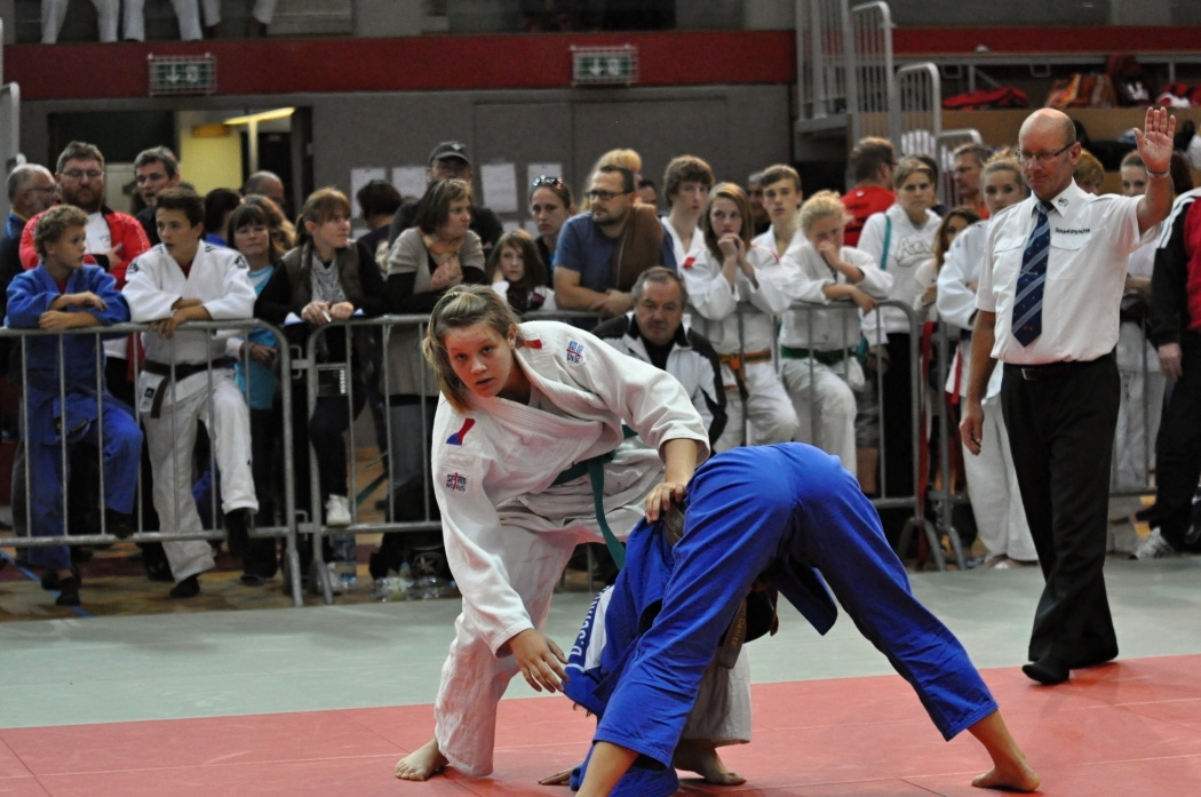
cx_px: 600
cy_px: 398
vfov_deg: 13.0
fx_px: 3498
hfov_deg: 19.5
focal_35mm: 105
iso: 3200
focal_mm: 70
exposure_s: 1/1000
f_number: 2.8
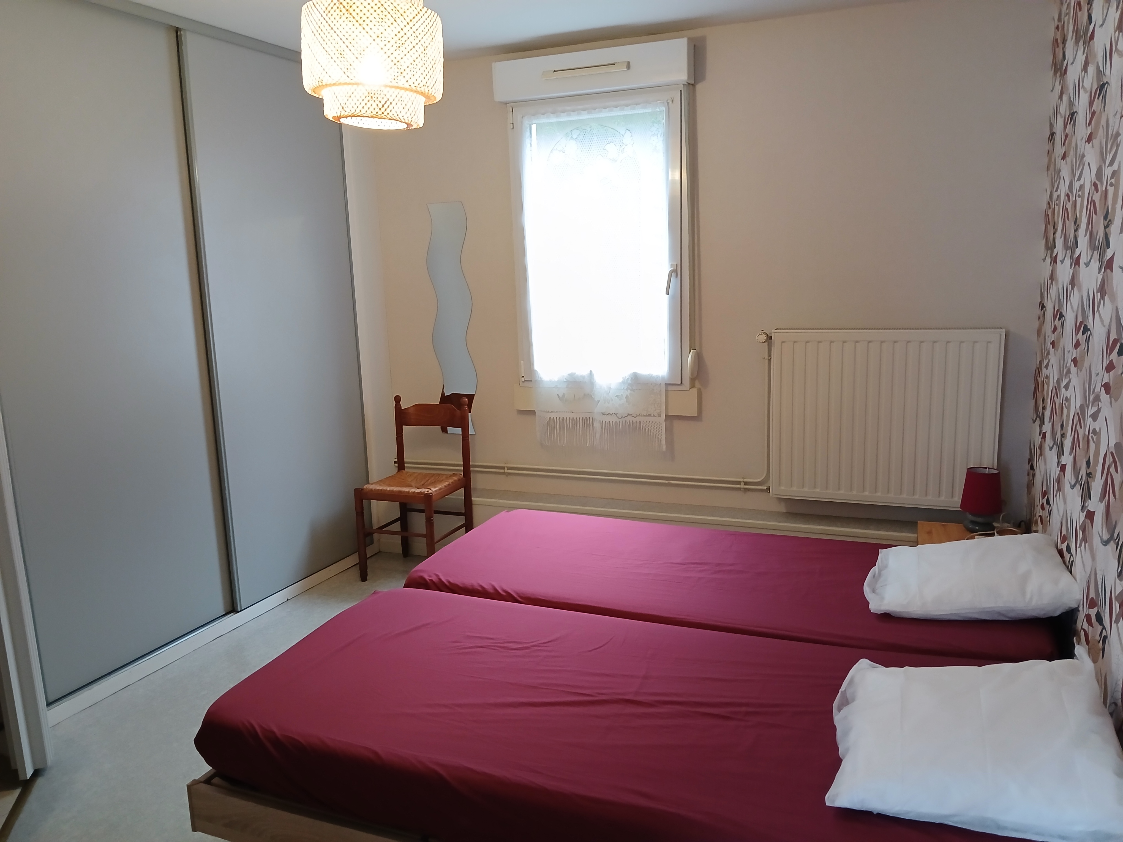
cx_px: 562
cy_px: 421
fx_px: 843
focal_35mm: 26
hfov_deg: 67.3
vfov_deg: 53.1
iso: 200
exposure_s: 1/33.3
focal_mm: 3.98
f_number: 1.8
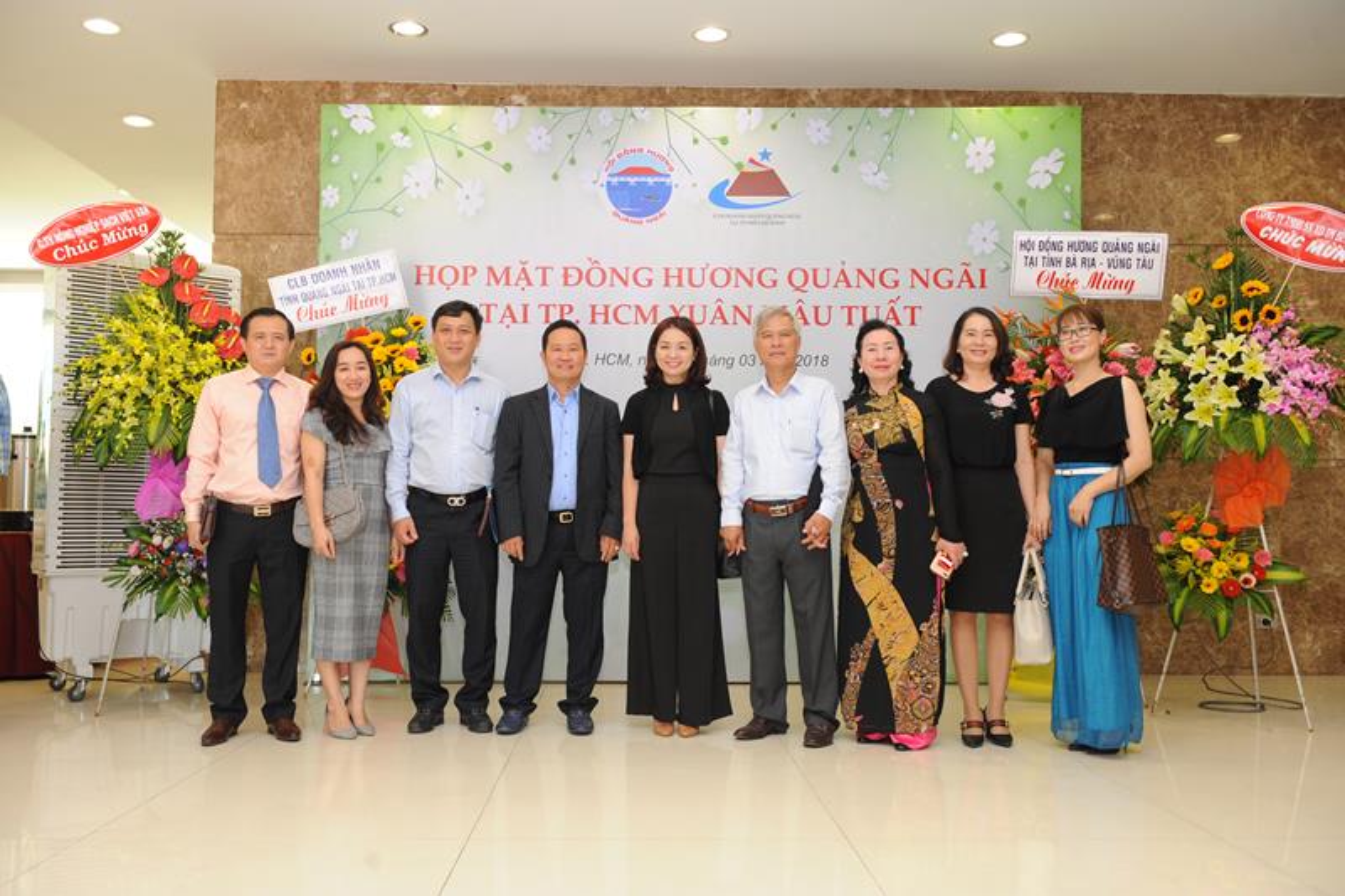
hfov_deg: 58.7
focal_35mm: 32
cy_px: 448
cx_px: 672
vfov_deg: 41.1
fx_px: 1195
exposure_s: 1/125
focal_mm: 32
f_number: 5
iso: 1600
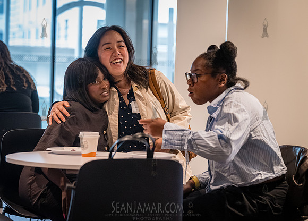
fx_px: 981
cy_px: 120
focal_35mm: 112
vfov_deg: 12.9
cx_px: 151
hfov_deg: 17.9
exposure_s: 1/250
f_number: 4
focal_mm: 98
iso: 5000
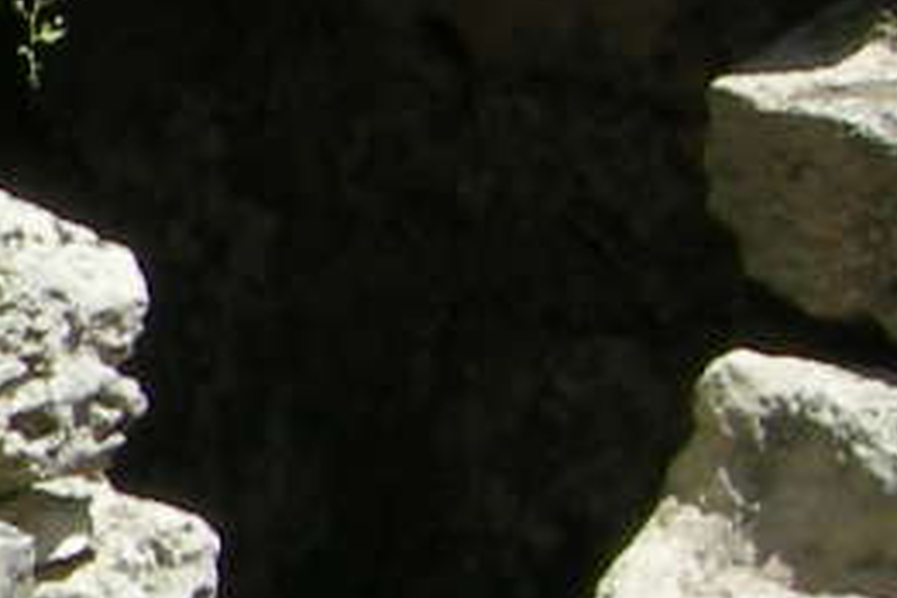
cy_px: 550
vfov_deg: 4.7
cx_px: -1907
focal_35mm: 294
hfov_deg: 6.4
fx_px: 7325
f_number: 5.4
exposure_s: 1/216
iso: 64
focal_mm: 7.5
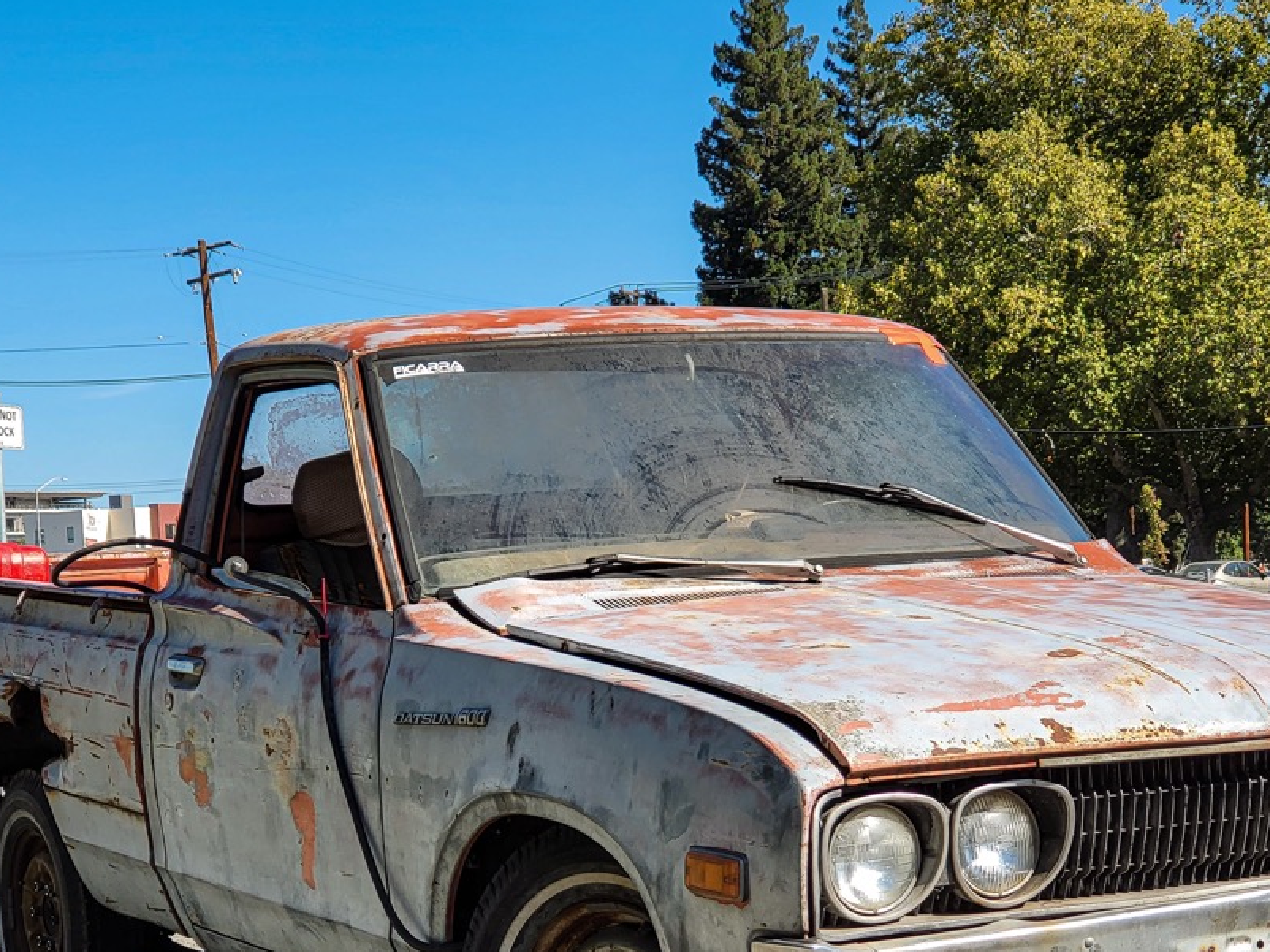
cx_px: 689
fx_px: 3044
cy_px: 665
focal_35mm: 83
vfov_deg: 17.7
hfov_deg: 23.6
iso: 25
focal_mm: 6
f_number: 2.4
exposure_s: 1/710
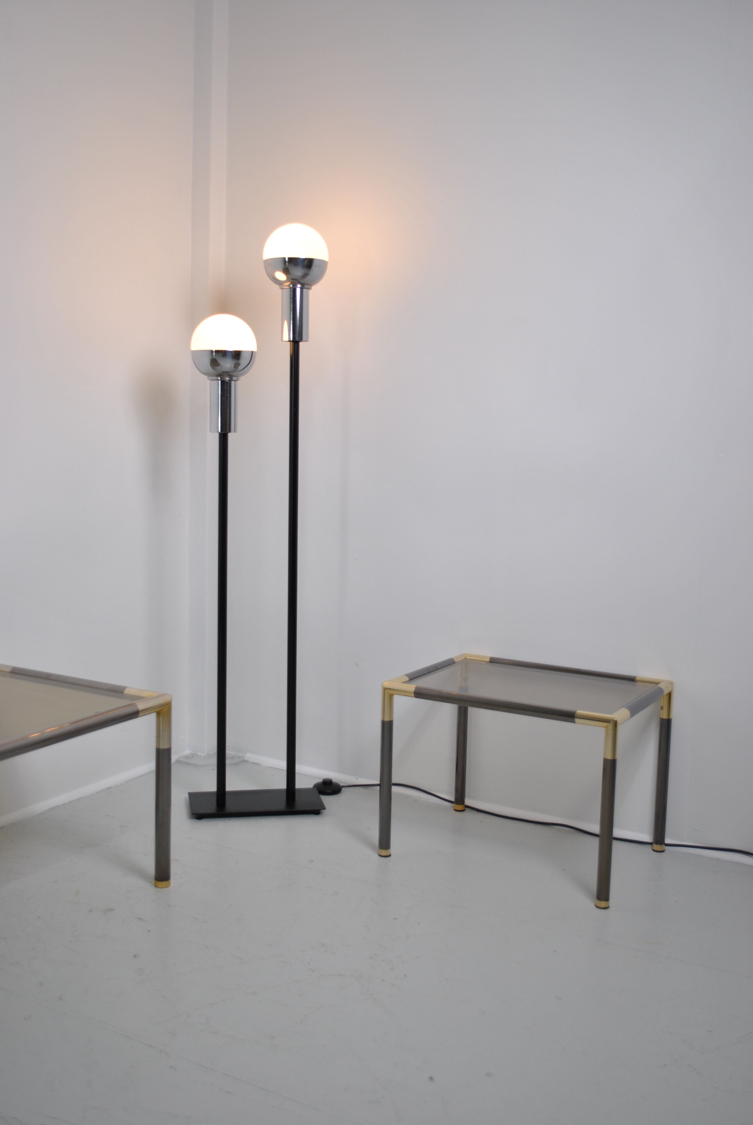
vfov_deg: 53.1
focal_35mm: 36
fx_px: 1126
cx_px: 376
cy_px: 562
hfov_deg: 37.0
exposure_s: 1/60
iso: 200
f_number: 4
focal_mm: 24
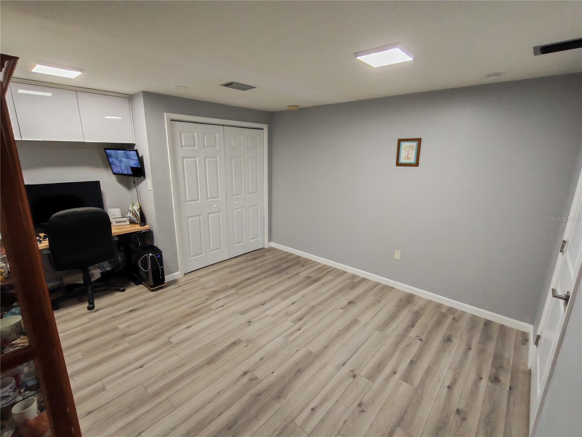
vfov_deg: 78.1
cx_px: 291
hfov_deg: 94.5
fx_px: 269
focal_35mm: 16
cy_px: 218
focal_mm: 1.96
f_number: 2.2
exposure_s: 1/33
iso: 100
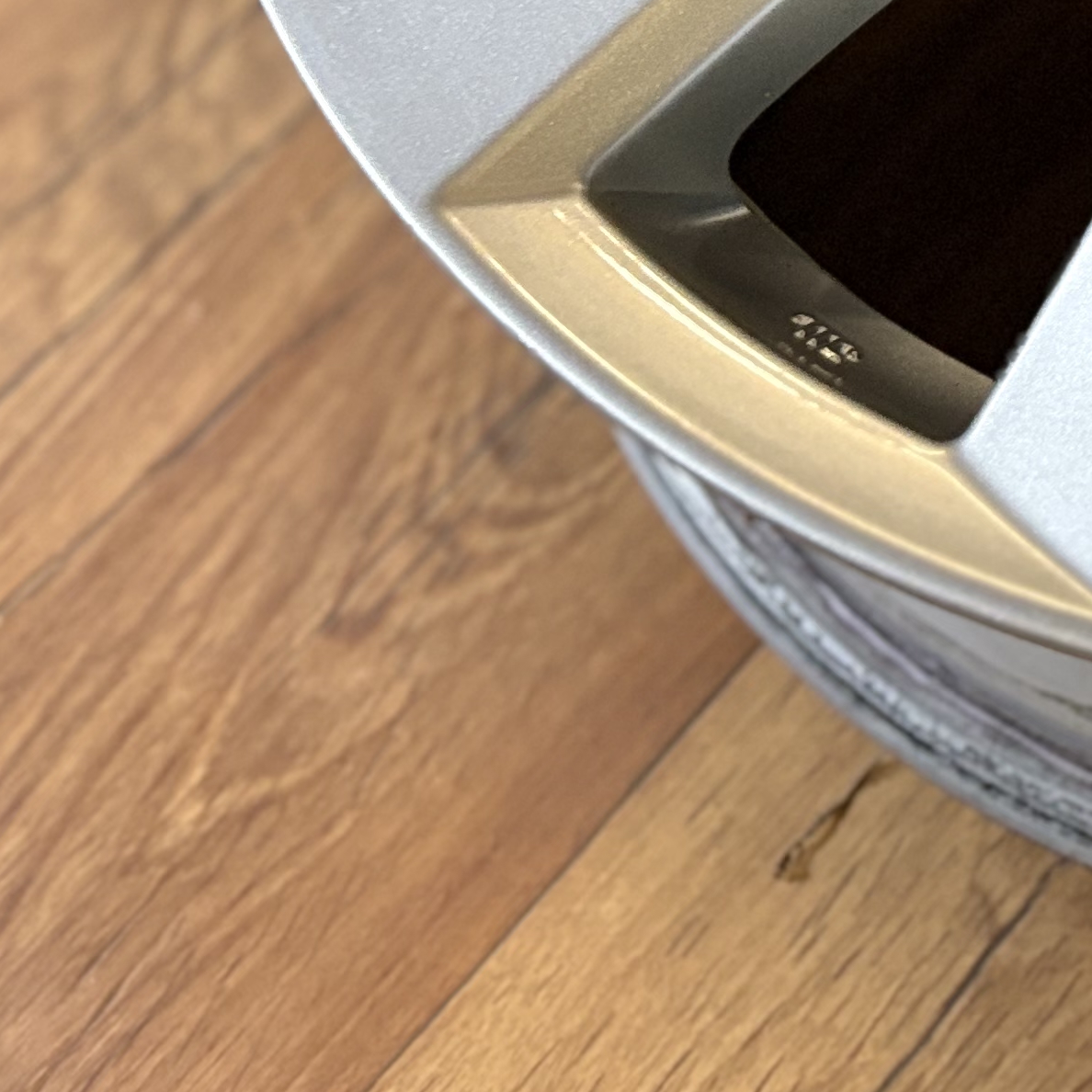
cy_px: -272
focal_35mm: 78
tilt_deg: -58.2
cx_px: 1550
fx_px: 2784
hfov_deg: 19.8
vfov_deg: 20.5
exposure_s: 1/50
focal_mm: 5.96
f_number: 1.6
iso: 400
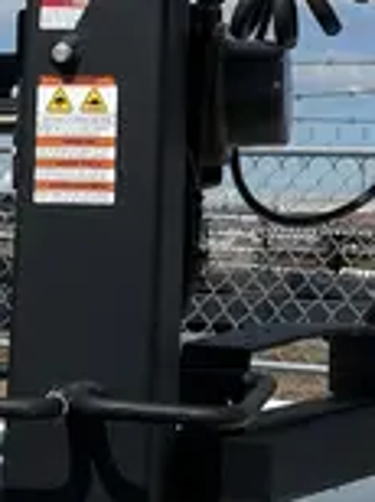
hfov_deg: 11.9
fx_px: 1796
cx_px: 202
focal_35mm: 124
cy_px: -191
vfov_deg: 15.0
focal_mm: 4.2
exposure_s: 1/9804
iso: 50
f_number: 1.6
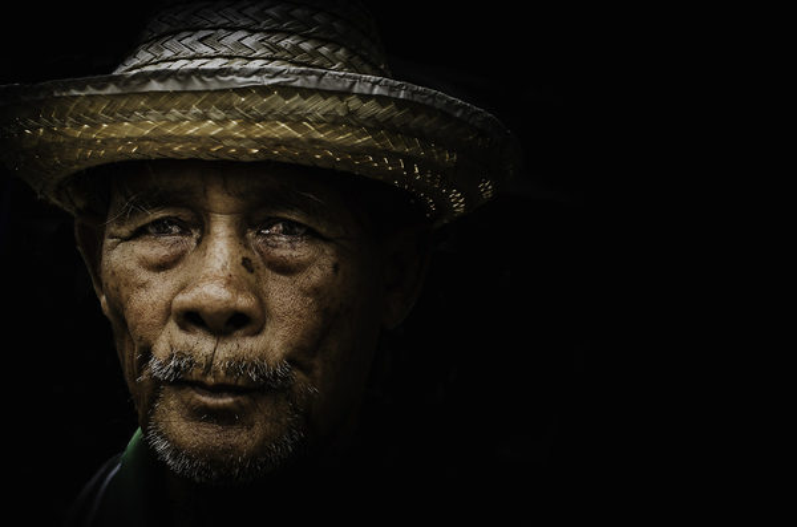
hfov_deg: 37.9
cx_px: 398
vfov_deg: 25.6
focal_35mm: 52
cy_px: 264
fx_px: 1160
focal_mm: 35
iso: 160
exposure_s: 1/250
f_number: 4.5
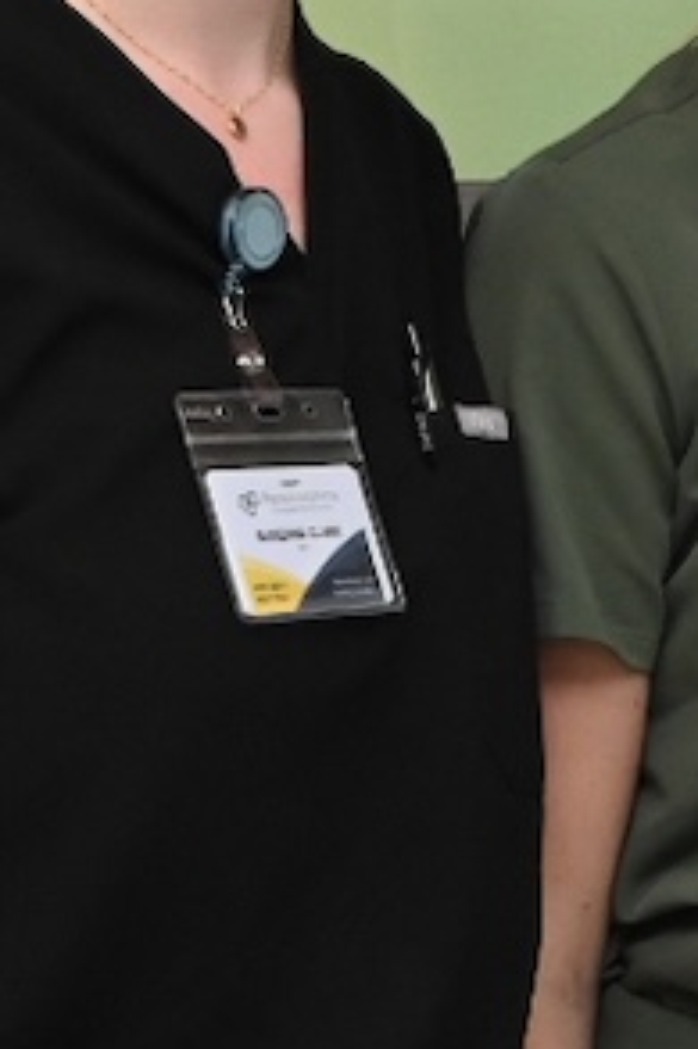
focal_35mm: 164
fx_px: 4775
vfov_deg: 12.5
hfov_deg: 8.1
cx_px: 1289
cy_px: 446
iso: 3200
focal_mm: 30
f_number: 9
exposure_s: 1/125
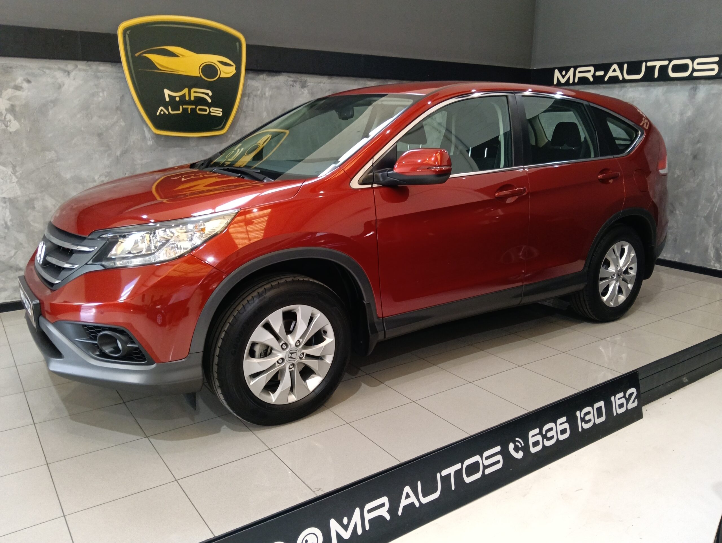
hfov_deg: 65.2
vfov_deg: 51.5
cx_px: 361
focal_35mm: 27
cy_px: 272
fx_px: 564
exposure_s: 1/33.3
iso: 320
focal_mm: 3.98
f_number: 16
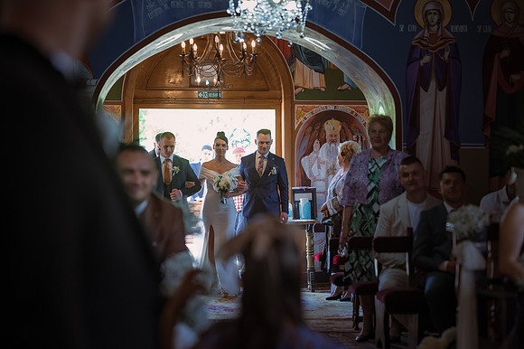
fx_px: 1236
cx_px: 262
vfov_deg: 16.1
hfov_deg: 23.9
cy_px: 174
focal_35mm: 85
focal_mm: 85
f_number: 2.5
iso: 1000
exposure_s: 1/320
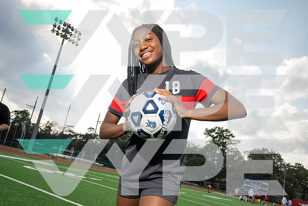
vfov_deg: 41.1
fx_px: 274
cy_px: 103
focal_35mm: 32
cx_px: 154
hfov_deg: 58.7
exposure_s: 1/250
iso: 200
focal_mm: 32
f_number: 8
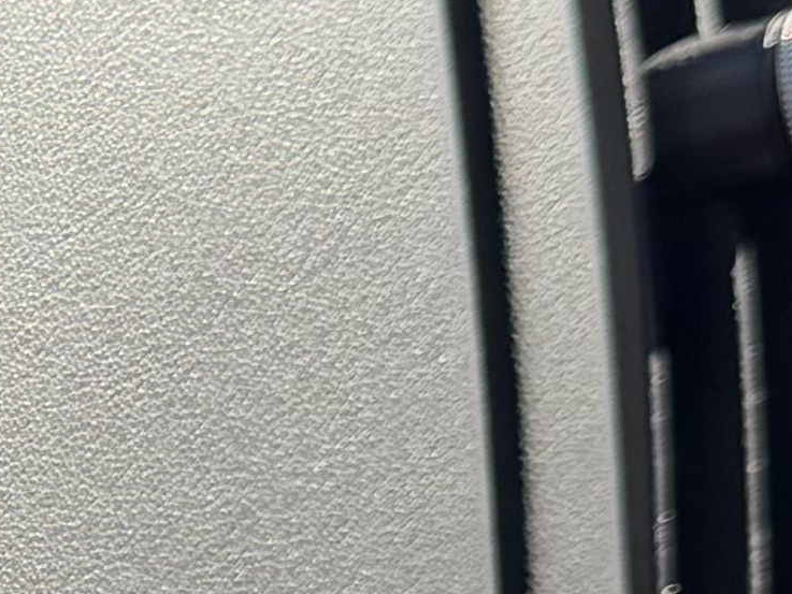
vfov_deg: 7.7
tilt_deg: -26.9
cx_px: -741
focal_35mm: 186
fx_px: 4256
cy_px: 1064
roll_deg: -1.4
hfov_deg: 9.9
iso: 80
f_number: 1.78
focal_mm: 6.76
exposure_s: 1/323
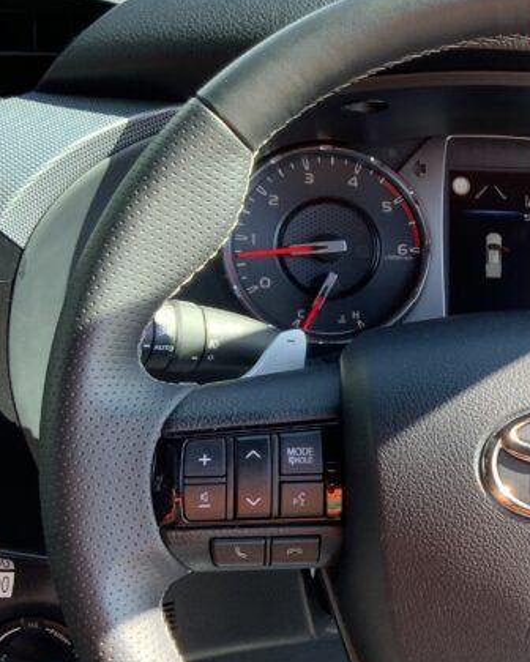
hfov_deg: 21.2
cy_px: 399
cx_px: 568
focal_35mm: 69
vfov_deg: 27.5
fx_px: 1353
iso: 25
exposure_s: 1/122
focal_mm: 3
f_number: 1.8
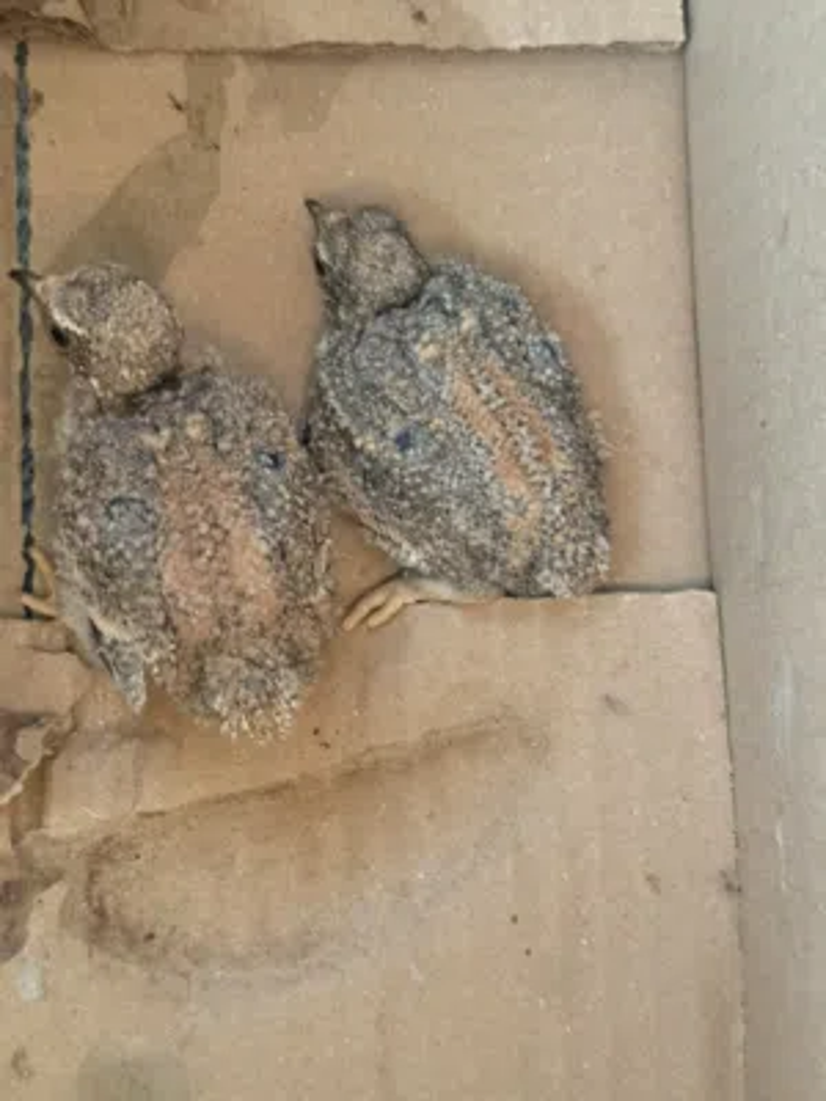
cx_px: 413
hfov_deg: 30.3
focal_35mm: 48
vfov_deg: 39.7
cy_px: 550
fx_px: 1527
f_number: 1.78
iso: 500
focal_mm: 6.76
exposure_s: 1/40
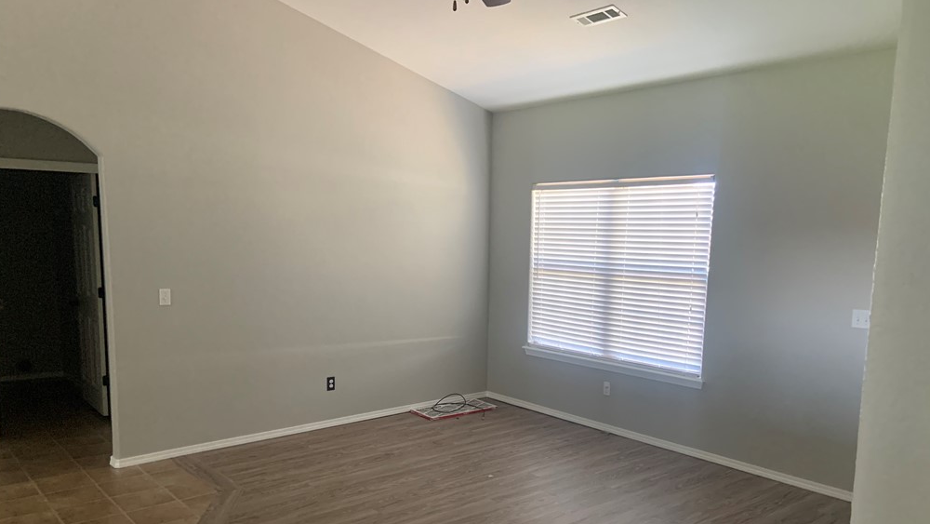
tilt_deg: -7.9
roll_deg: -1.5
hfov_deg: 66.1
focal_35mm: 29
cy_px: 340
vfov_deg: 39.8
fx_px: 715
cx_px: 470
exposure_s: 1/60
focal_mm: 4.25
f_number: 1.8
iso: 400
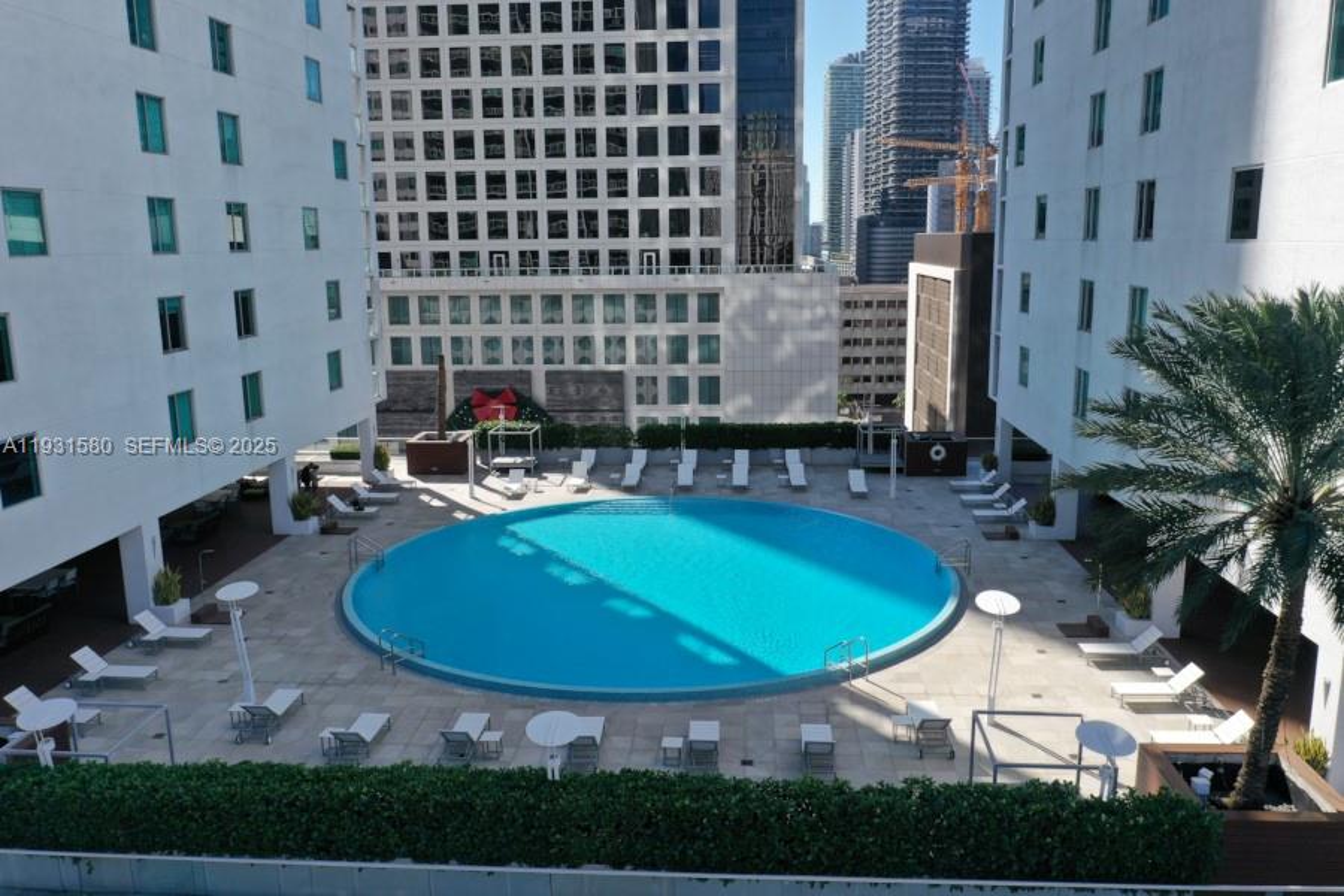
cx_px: 672
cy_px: 448
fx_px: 1045
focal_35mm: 28
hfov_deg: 65.5
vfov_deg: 46.4
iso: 100
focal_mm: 10.26
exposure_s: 1/400
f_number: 5.6
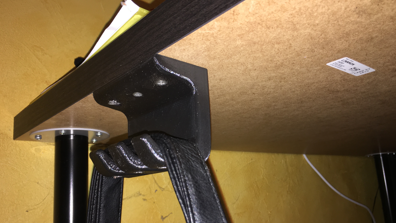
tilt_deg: +11.3
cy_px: 130
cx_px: 198
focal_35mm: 32
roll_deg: +4.8
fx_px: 336
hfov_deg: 61.0
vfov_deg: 36.6
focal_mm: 4.15
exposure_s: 1/17
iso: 32
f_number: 2.2
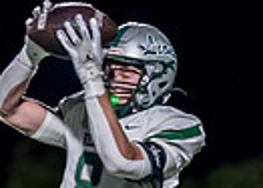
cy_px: 501
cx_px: 9
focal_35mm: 1217
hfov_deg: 1.7
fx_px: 9104
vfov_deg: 1.2
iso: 3200
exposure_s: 1/1250
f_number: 2.8
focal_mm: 200
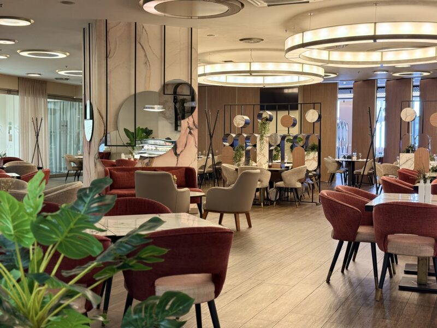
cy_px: 164
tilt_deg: -1.8
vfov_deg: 30.3
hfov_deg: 39.7
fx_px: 606
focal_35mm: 48
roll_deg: -0.4
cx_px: 218
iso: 160
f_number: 1.78
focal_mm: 6.76
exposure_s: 1/50
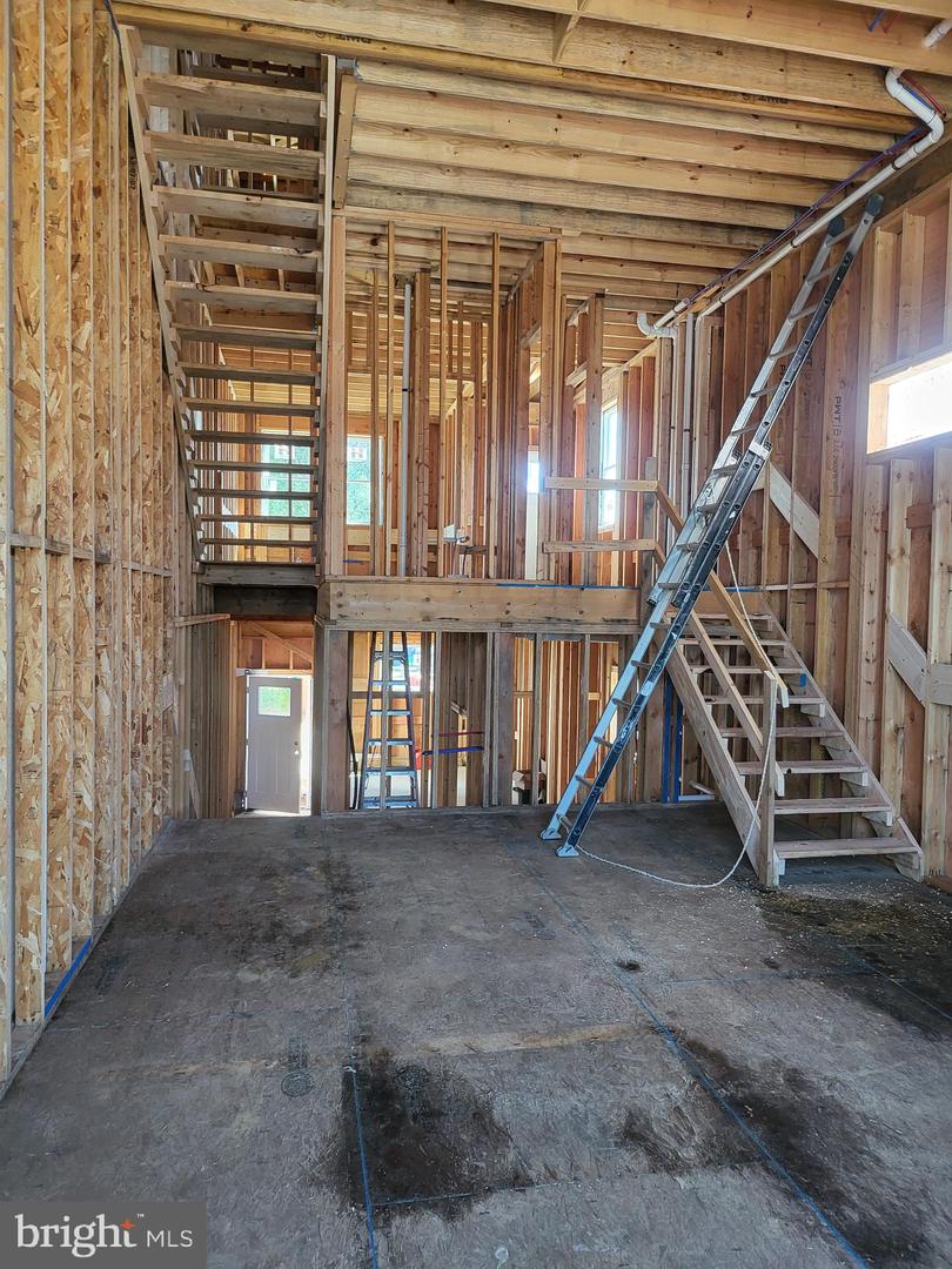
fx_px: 880
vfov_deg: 71.6
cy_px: 634
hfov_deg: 56.8
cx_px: 476
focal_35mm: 24
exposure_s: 1/60
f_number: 1.8
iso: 200
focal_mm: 5
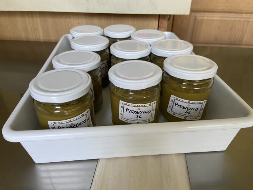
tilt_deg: -33.7
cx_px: 126
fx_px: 190
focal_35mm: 26
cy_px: 95
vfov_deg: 53.0
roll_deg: +0.6
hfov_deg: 67.3
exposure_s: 1/90
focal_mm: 4.25
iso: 125
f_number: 1.8
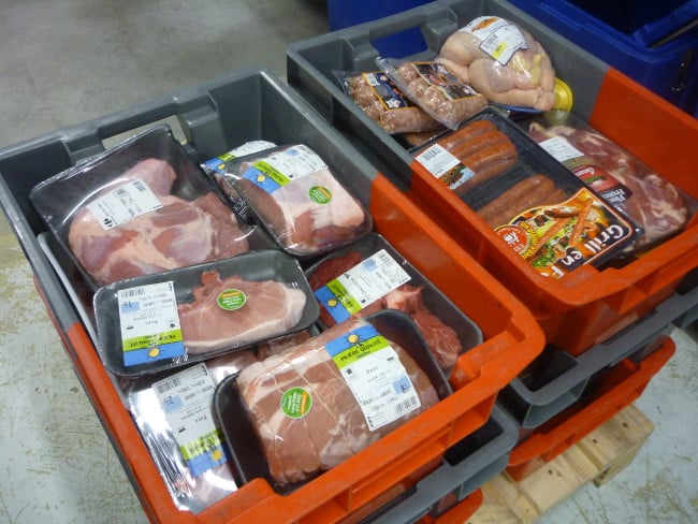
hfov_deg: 55.3
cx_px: 349
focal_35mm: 33
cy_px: 262
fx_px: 666
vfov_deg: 43.0
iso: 250
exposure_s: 1/30
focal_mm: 5.5
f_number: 2.8
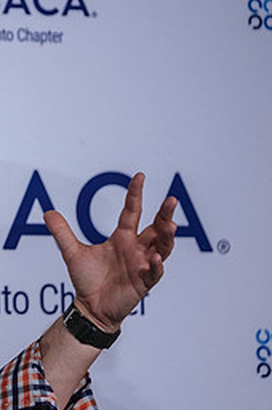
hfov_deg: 3.3
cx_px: -173
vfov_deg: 4.9
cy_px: 232
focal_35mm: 418
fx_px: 4750
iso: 800
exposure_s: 1/100
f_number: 2.8
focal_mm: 110.6
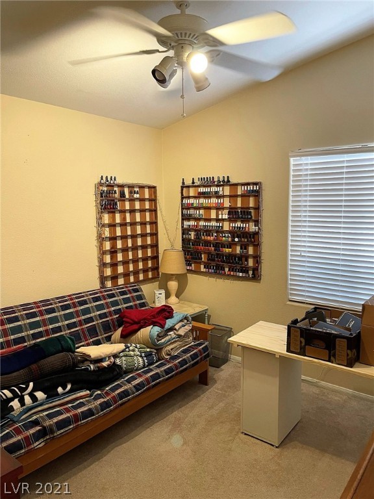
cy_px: 250
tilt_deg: -7.9
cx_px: 187
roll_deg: +0.4
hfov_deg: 53.1
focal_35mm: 26
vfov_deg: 67.3
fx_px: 375
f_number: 1.6
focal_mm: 5.1
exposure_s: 1/60
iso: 320
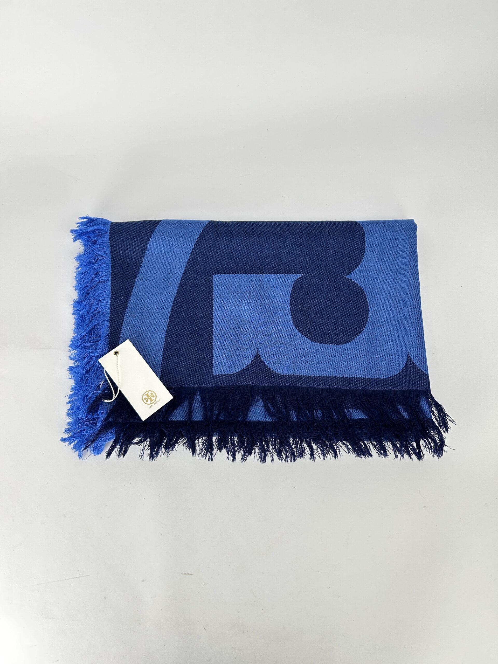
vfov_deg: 67.3
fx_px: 499
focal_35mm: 26
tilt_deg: -79.1
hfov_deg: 53.1
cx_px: 249
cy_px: 332
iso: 32
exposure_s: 1/100
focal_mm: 5.7
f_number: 1.5
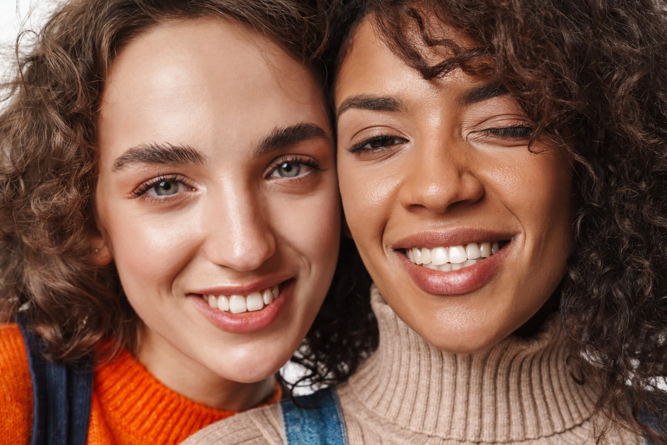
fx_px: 1019
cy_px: 222
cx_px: 334
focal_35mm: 55
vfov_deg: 24.6
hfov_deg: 36.2
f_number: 9
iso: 100
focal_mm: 55
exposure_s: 1/125
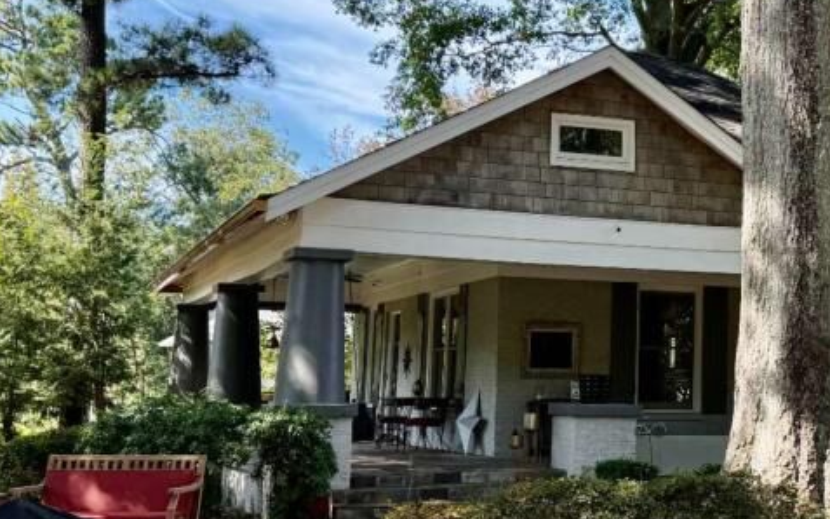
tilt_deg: +5.7
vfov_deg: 20.3
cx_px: 748
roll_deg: +0.1
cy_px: 202
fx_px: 1448
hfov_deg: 30.6
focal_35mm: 64
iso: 100
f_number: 1.78
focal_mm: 6.76
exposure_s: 1/750
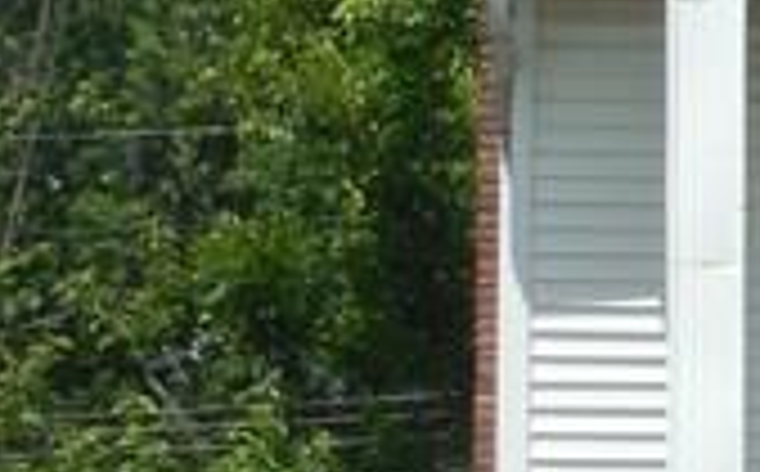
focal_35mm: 309
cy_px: 643
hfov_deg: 6.4
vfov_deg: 4.2
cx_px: 1925
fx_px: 6390
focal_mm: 8.7
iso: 125
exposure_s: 1/1000
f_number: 8
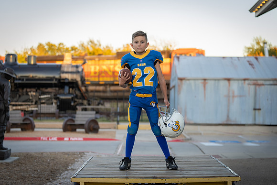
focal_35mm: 74
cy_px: 92
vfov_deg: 18.4
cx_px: 138
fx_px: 570
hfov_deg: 27.3
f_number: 2.8
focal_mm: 70
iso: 320
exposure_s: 1/320
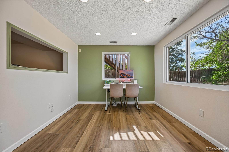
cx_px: 114
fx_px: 89
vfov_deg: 81.2
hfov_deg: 104.3
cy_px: 76
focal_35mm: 14
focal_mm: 14
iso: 64
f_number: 8
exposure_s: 1/15
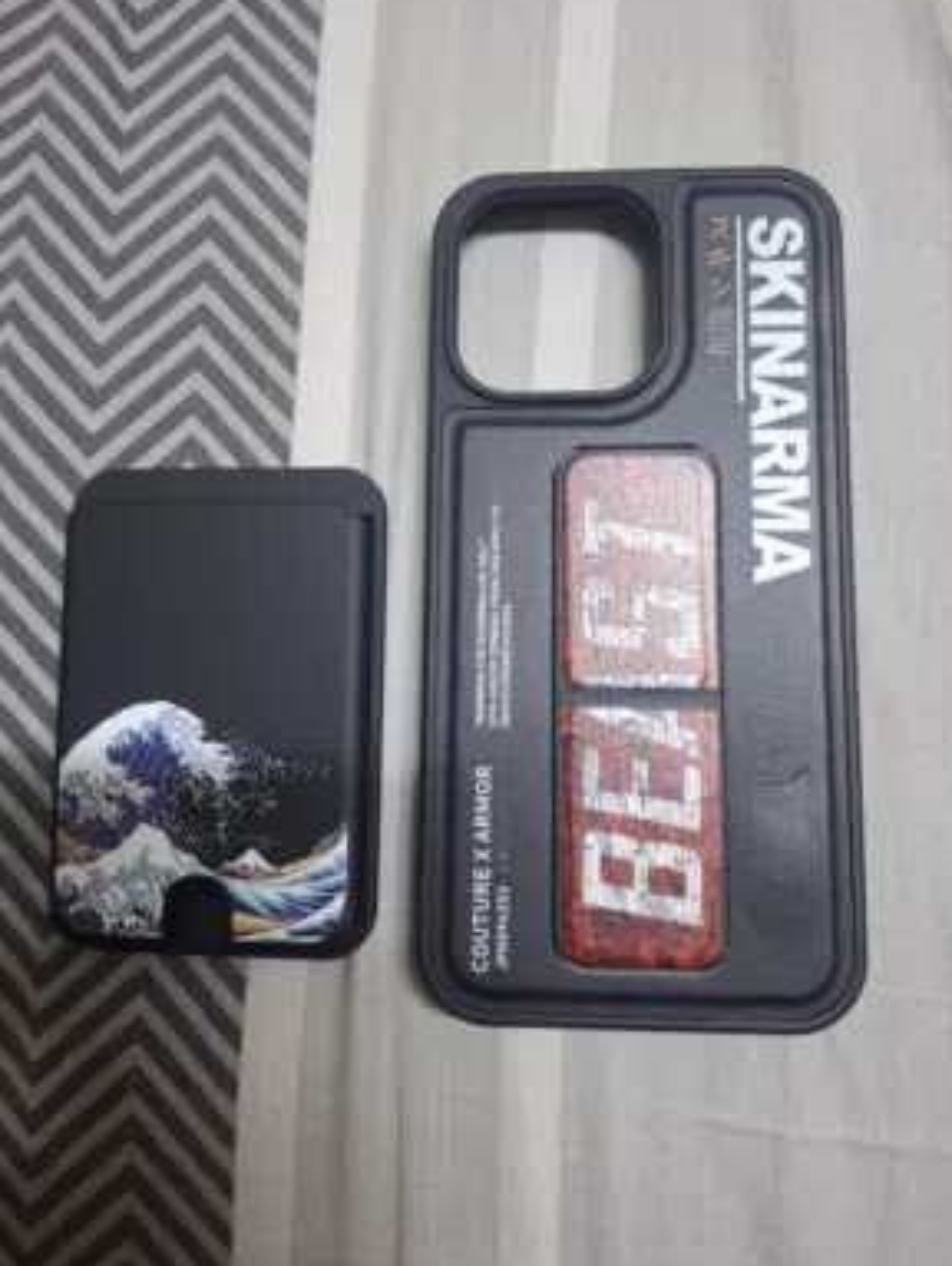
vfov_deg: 71.5
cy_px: 612
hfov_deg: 56.9
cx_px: 486
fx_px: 879
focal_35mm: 24
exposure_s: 1/33
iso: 320
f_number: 1.8
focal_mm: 5.54
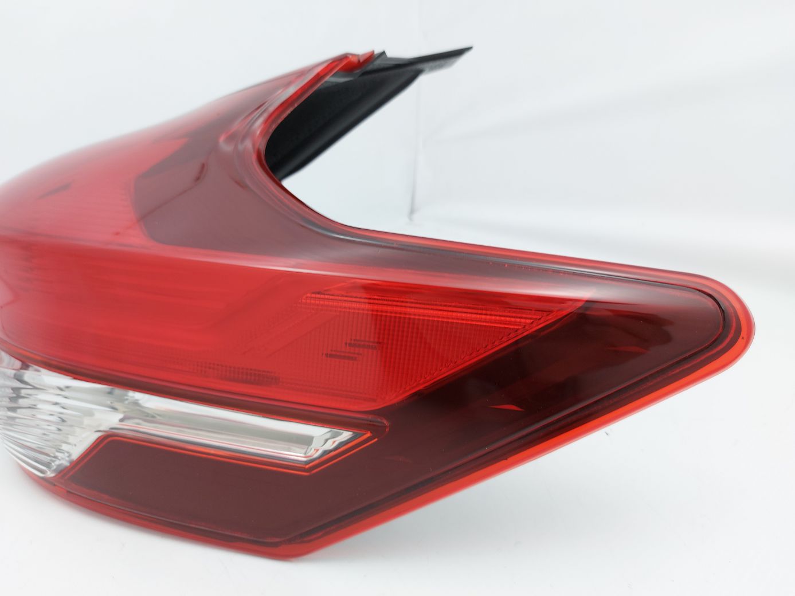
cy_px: 298
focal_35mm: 24
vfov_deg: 56.8
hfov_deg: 71.6
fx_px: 551
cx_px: 398
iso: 40
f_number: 1.8
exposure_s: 1/50
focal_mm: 5.23
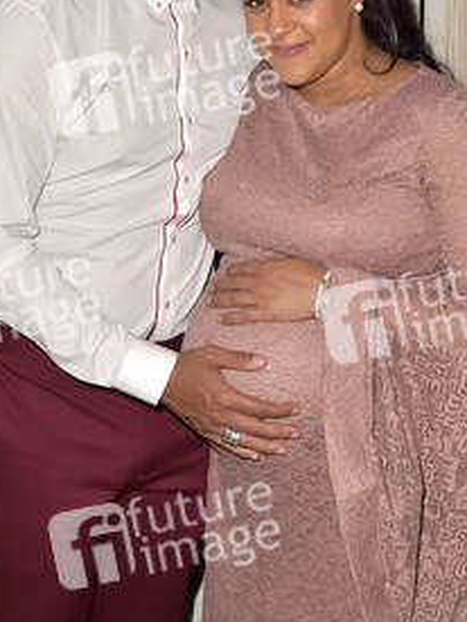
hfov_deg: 27.5
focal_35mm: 53
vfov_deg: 35.7
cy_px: 198
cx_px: 231
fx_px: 953
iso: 1000
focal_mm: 38
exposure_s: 1/320
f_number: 6.3
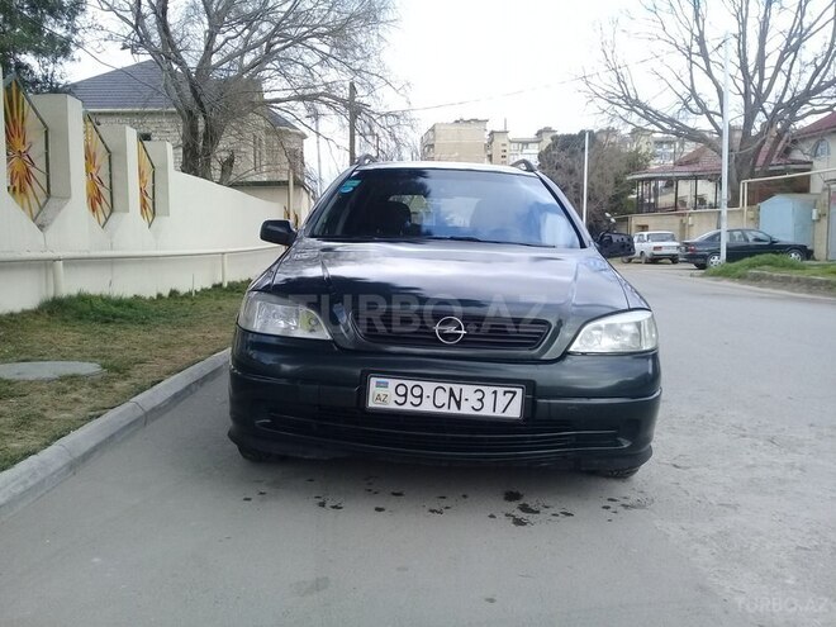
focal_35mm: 31
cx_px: 418
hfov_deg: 58.4
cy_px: 314
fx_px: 749
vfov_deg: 45.4
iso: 50
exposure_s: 1/377
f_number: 2.2
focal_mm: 3.3
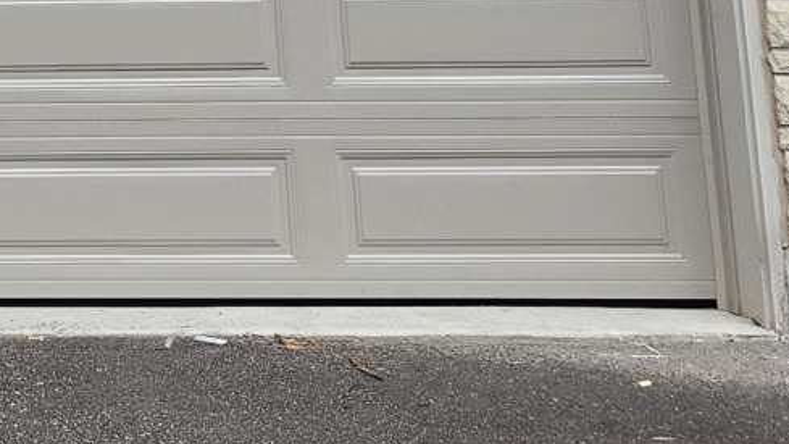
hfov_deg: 23.4
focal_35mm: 82
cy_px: -352
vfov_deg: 13.3
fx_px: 1715
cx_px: -194
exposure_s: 1/207
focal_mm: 5.4
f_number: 1.8
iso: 125
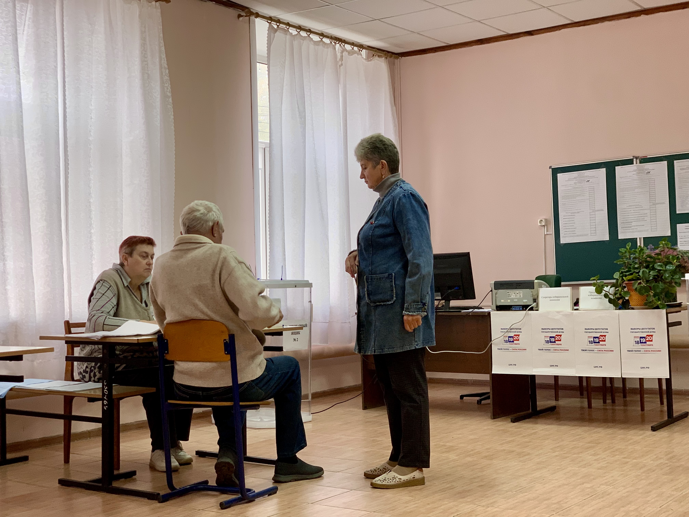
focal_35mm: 52
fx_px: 1035
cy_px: 258
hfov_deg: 36.8
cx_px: 344
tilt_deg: +1.1
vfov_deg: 28.0
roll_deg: +1.3
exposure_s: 1/100
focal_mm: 6
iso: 100
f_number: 2.4
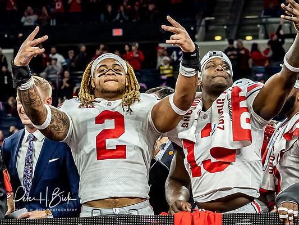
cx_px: 113
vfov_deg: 5.2
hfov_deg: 6.9
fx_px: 2480
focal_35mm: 287
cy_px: 108
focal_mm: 55
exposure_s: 1/320
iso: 1000
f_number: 3.5
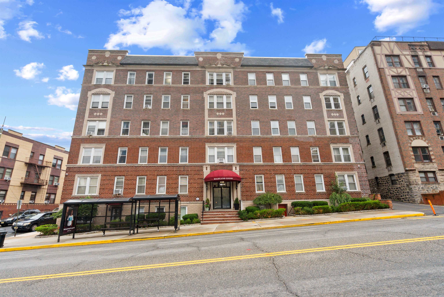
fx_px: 197
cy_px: 148
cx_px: 222
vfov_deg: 73.8
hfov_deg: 96.7
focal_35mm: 16
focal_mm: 16
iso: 2500
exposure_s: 1/40
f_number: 9
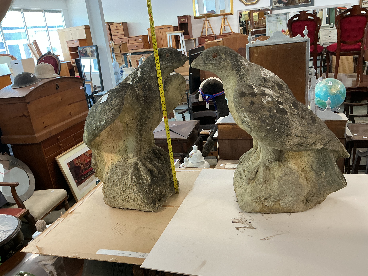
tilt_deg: -20.1
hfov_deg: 61.7
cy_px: 138
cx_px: 184
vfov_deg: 48.2
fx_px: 308
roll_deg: +5.2
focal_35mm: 29
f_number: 1.8
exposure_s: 1/50
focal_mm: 3
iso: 64
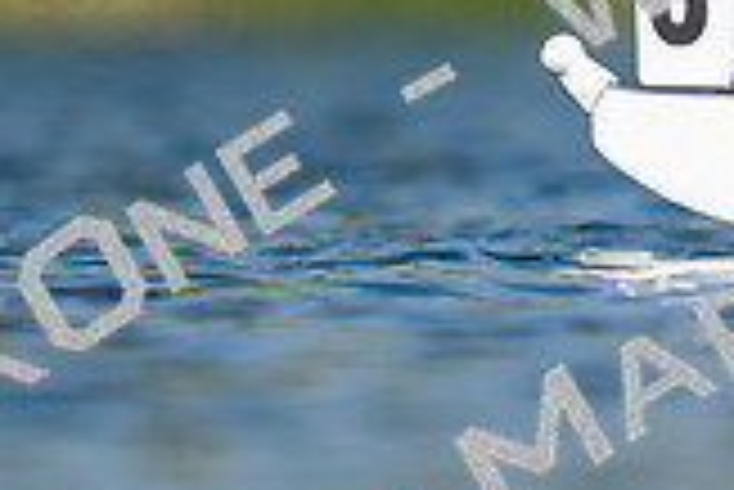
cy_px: 61
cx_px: 1085
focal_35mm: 2136
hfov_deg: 1.0
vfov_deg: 0.6
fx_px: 43588
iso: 100
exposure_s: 1/2000
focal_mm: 400
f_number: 3.2
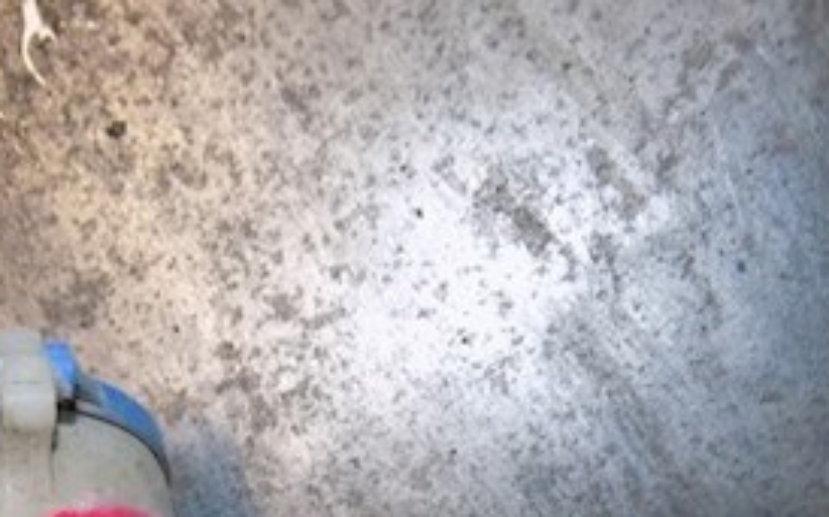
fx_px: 1287
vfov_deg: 21.1
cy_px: 623
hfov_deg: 35.2
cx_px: 245
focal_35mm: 57
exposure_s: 1/30
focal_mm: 4
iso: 200
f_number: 3.1
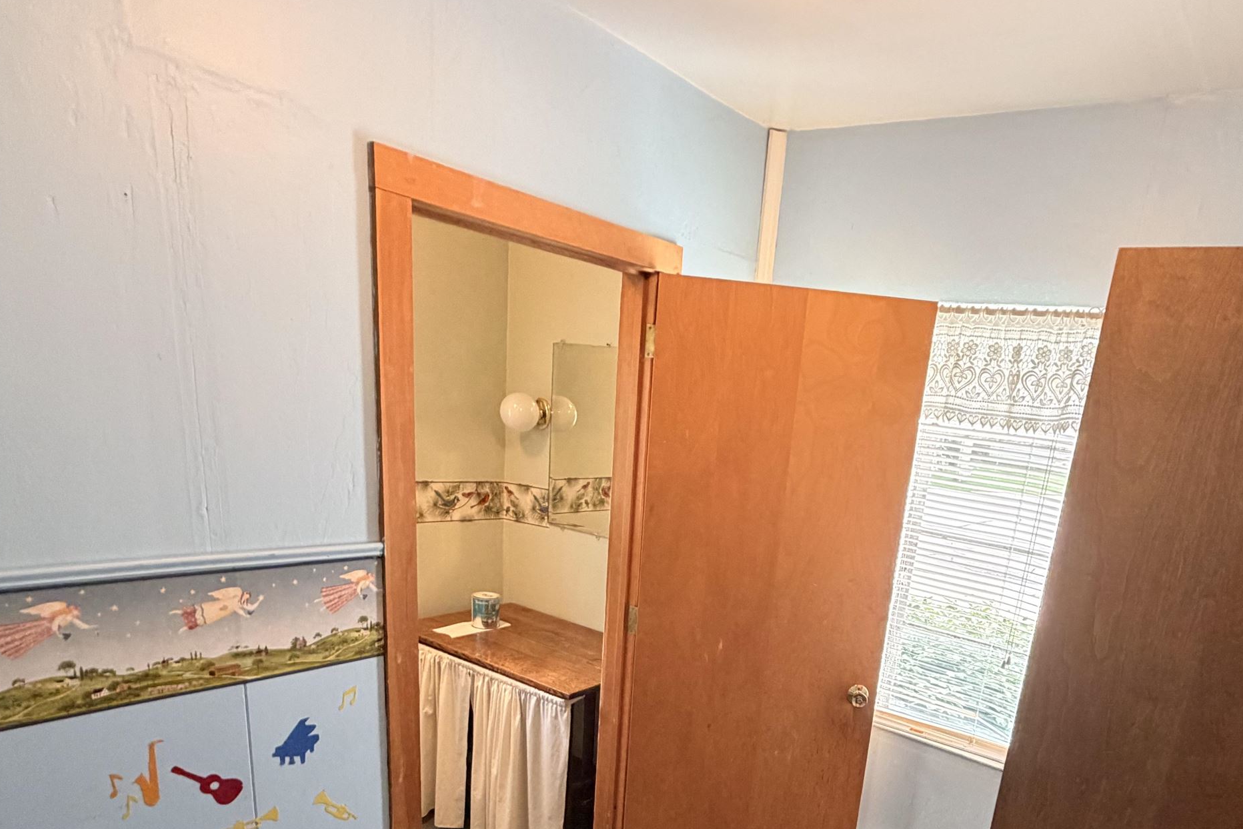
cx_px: 748
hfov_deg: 72.9
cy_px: 653
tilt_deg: -15.8
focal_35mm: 24
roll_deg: -6.6
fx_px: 829
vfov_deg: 50.2
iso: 400
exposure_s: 1/60
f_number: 2.2
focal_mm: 2.22
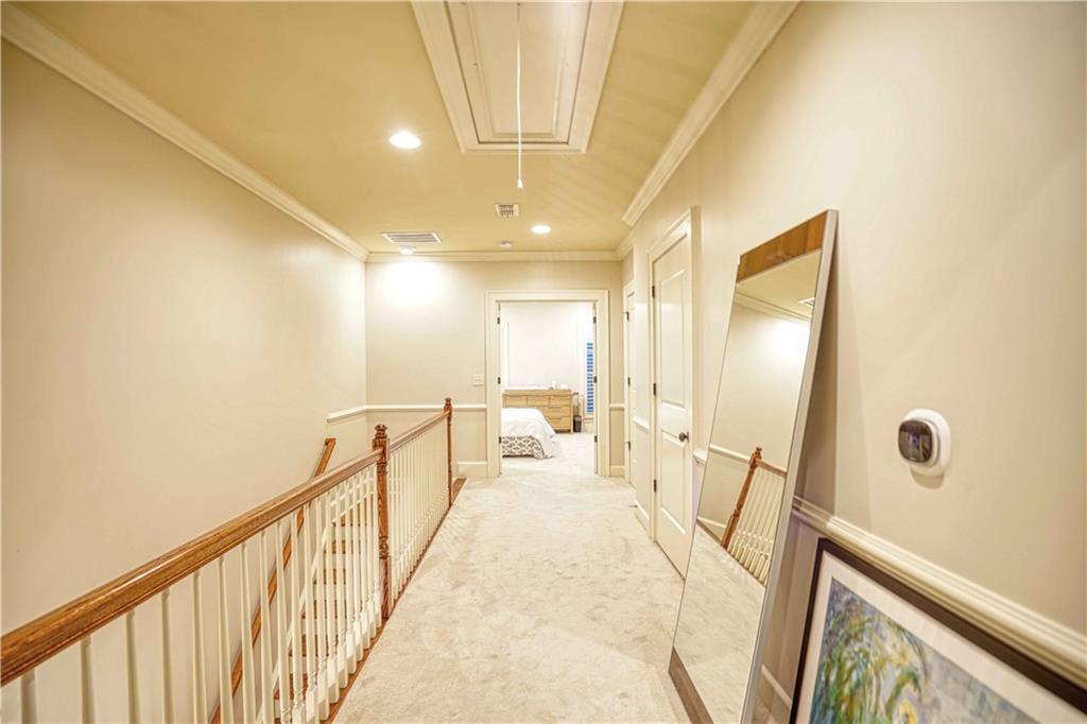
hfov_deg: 96.8
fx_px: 483
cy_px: 362
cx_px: 544
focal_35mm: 16
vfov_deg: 73.7
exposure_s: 1.3
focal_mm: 16
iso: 100
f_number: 4
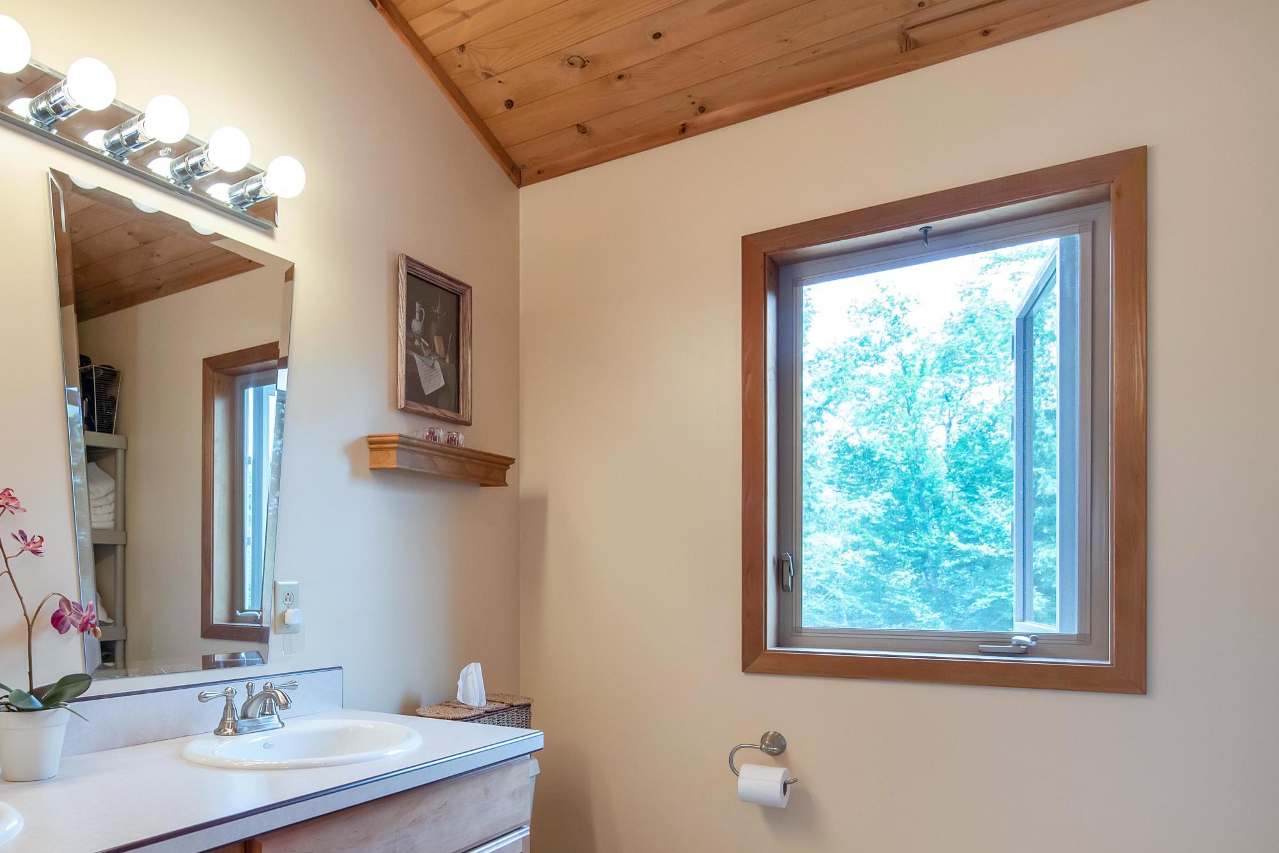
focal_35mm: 24
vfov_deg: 52.1
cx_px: 406
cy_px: 573
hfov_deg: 71.1
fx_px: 853
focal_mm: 16
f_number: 5.6
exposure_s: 1/125
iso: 400
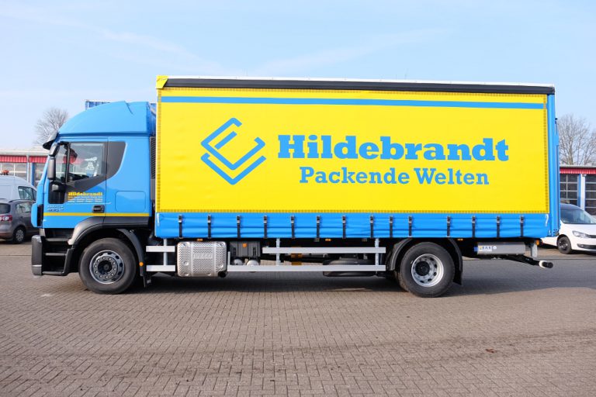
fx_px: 447
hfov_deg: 67.4
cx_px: 298
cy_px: 198
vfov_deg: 47.9
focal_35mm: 27
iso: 400
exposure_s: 1/420
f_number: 5.6
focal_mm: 18
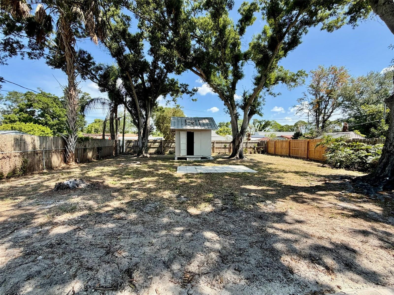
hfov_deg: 102.1
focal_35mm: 14
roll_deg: -0.8
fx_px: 159
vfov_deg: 85.7
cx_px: 197
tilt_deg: -0.6
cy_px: 148
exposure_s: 1/531
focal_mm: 2.22
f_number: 2.2
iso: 40
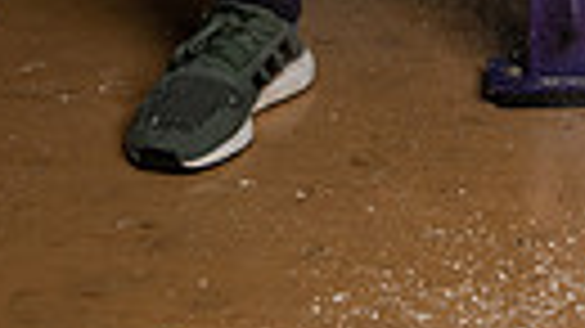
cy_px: -539
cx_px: 540
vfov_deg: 8.8
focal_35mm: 120
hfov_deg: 17.6
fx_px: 1861
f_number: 7.1
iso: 250
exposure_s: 1/250
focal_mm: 33
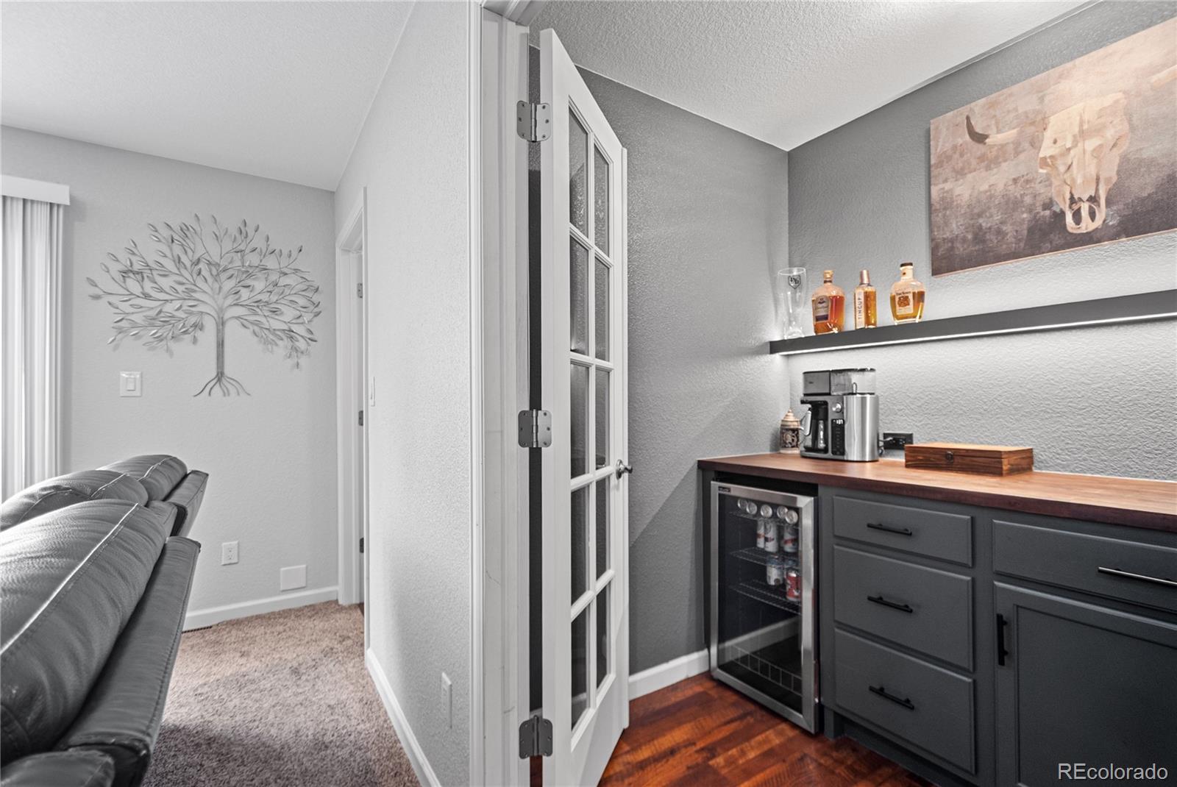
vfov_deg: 77.4
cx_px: 588
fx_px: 491
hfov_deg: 100.3
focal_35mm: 15
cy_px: 394
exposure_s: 1/2.5
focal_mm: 10
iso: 200
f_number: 3.5
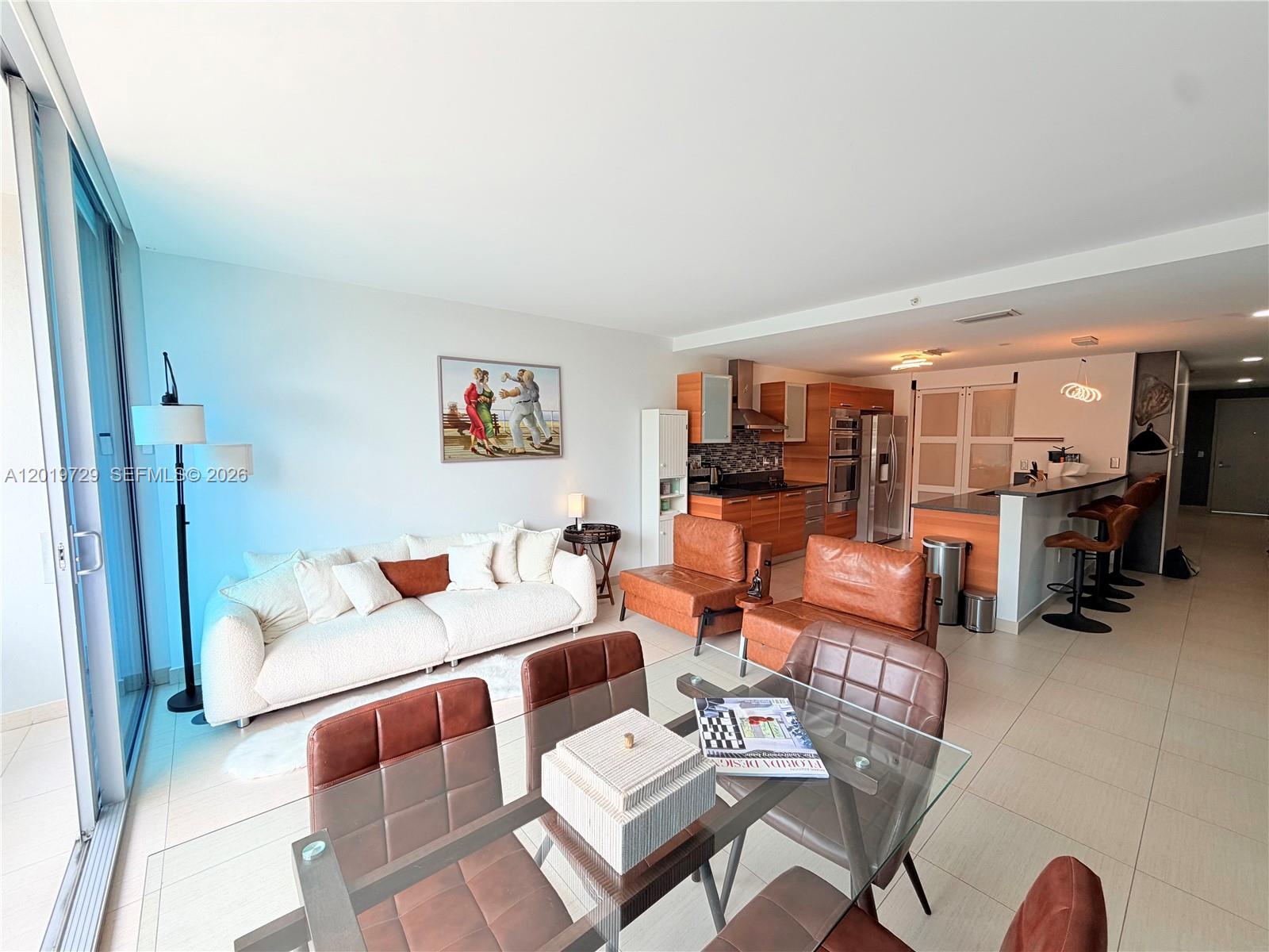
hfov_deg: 102.1
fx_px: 513
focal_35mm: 14
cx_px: 634
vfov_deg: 85.7
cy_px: 476
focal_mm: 2.22
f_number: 2.2
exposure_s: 1/120
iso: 40
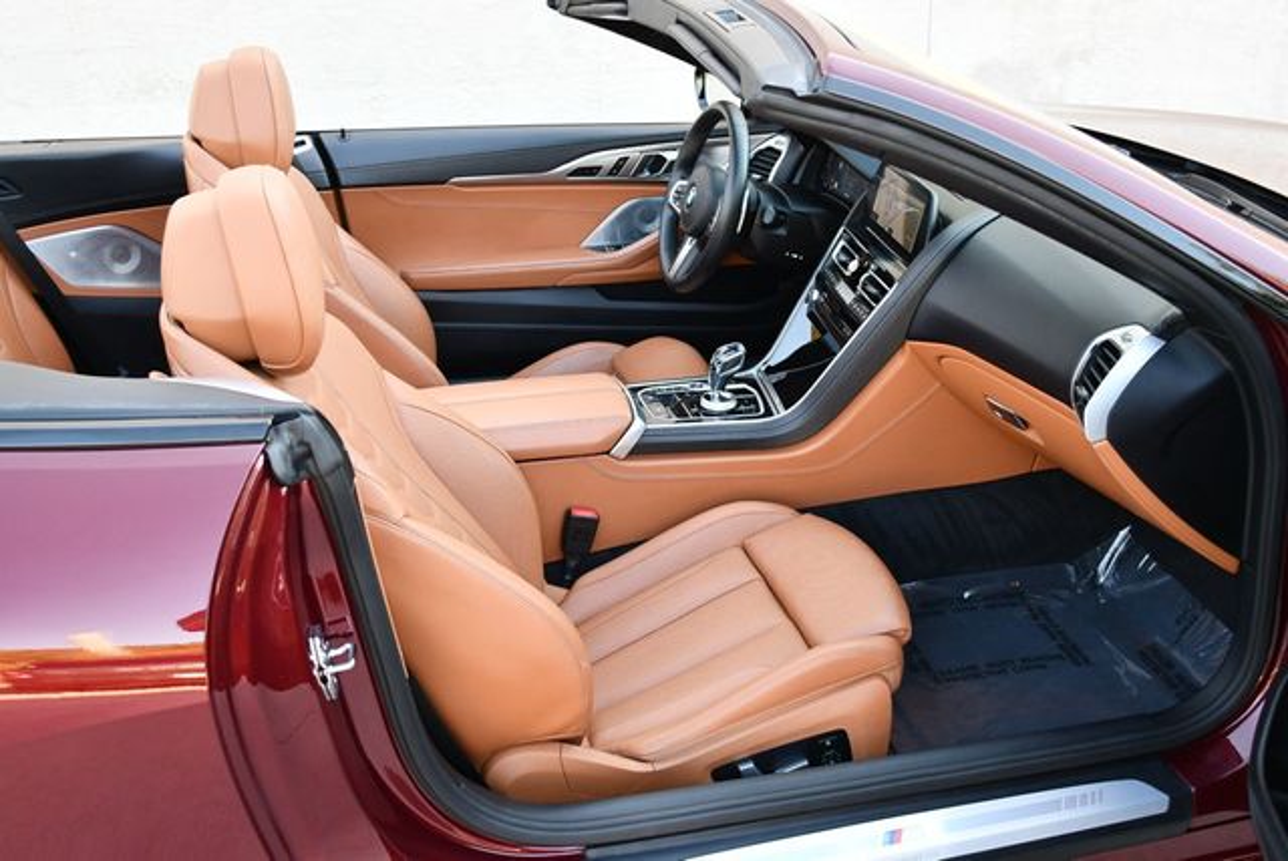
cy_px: 430
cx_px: 644
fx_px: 1289
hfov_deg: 53.1
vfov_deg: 36.9
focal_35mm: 36
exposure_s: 1/250
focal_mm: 18
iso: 640
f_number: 3.5
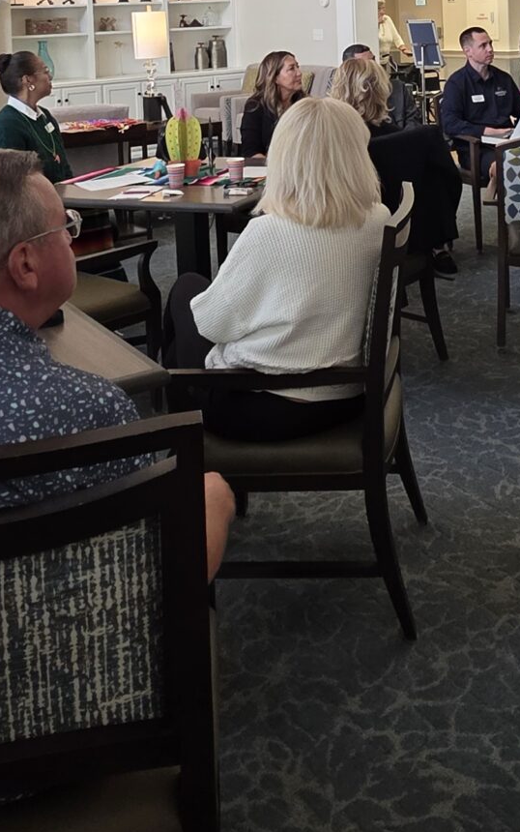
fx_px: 929
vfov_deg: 42.4
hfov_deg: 30.7
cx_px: 393
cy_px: 21
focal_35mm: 41
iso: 200
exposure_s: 1/120
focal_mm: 2.2
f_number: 1.9
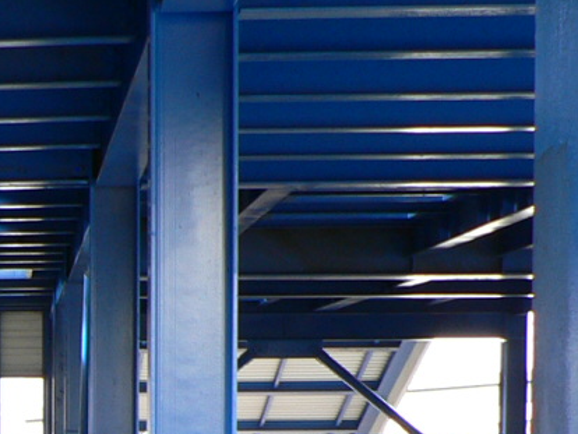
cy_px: 701
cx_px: -402
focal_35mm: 139
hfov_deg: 13.1
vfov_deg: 10.2
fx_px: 2322
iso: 80
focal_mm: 6
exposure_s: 1/30
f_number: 2.8
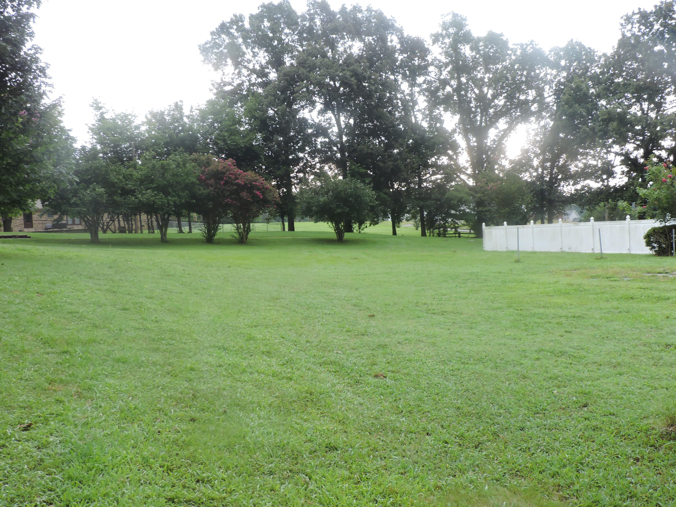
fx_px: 644
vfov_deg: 42.9
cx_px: 338
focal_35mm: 33
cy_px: 254
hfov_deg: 55.4
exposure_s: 1/50
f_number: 3.2
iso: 160
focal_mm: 5.9
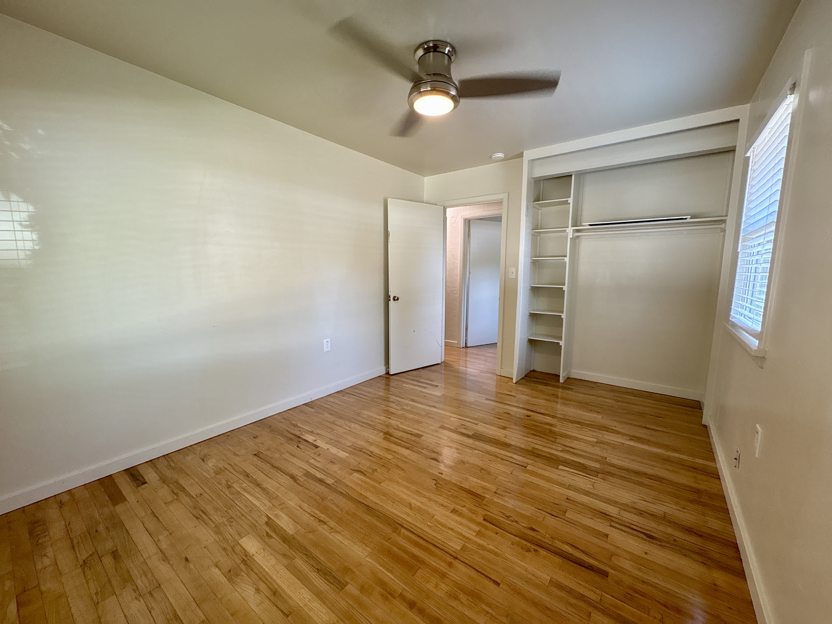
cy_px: 312
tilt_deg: -7.3
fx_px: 336
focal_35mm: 14
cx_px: 416
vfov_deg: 85.7
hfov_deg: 102.1
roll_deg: +0.2
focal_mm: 2.22
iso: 160
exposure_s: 1/60
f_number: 2.2
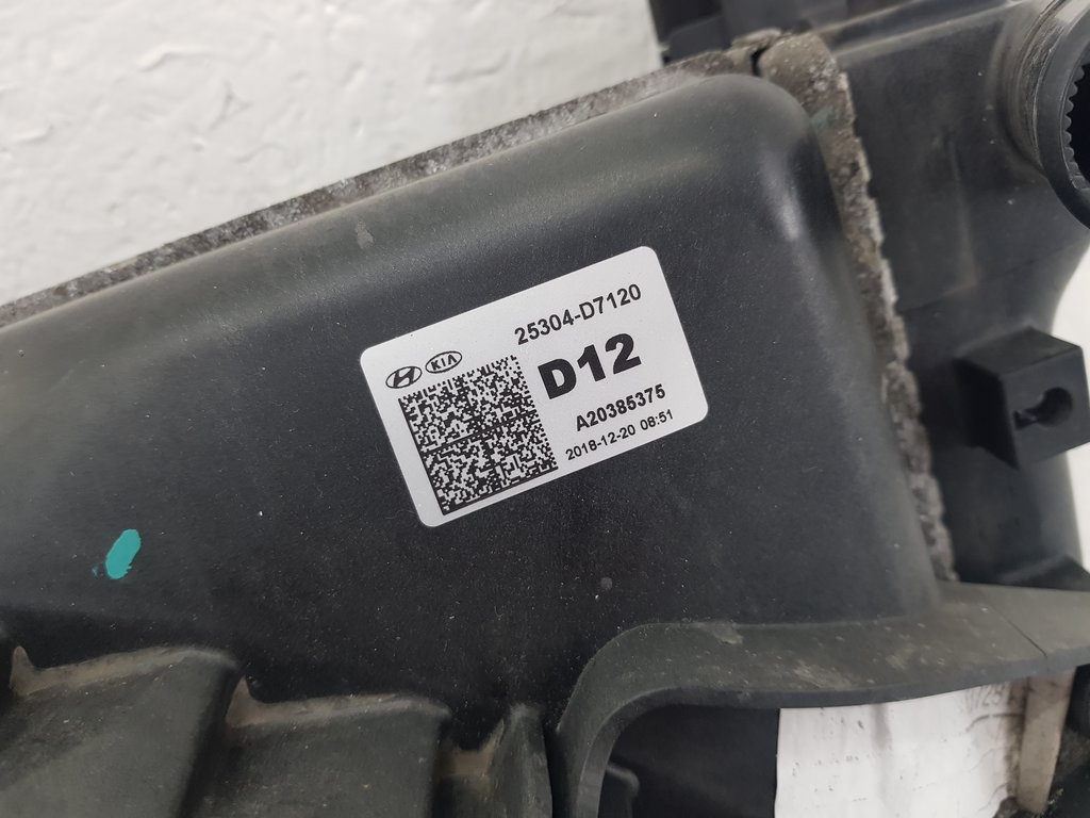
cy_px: 409
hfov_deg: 67.3
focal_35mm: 26
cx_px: 545
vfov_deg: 53.1
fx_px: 819
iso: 125
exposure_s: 1/100
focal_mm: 4.2
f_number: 1.7
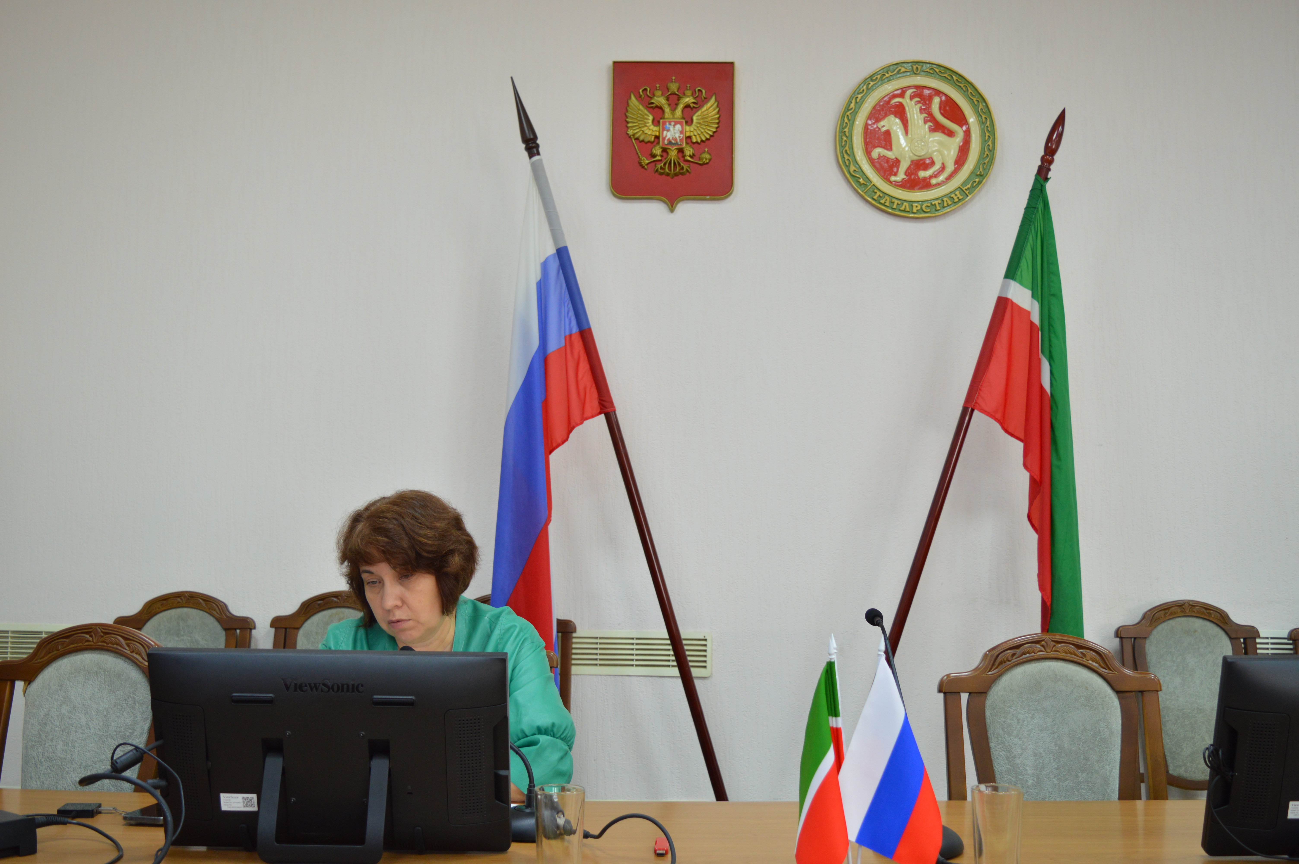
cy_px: 432
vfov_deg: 36.8
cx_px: 650
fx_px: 1298
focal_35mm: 36
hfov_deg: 53.2
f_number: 5
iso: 400
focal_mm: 24
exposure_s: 1/40
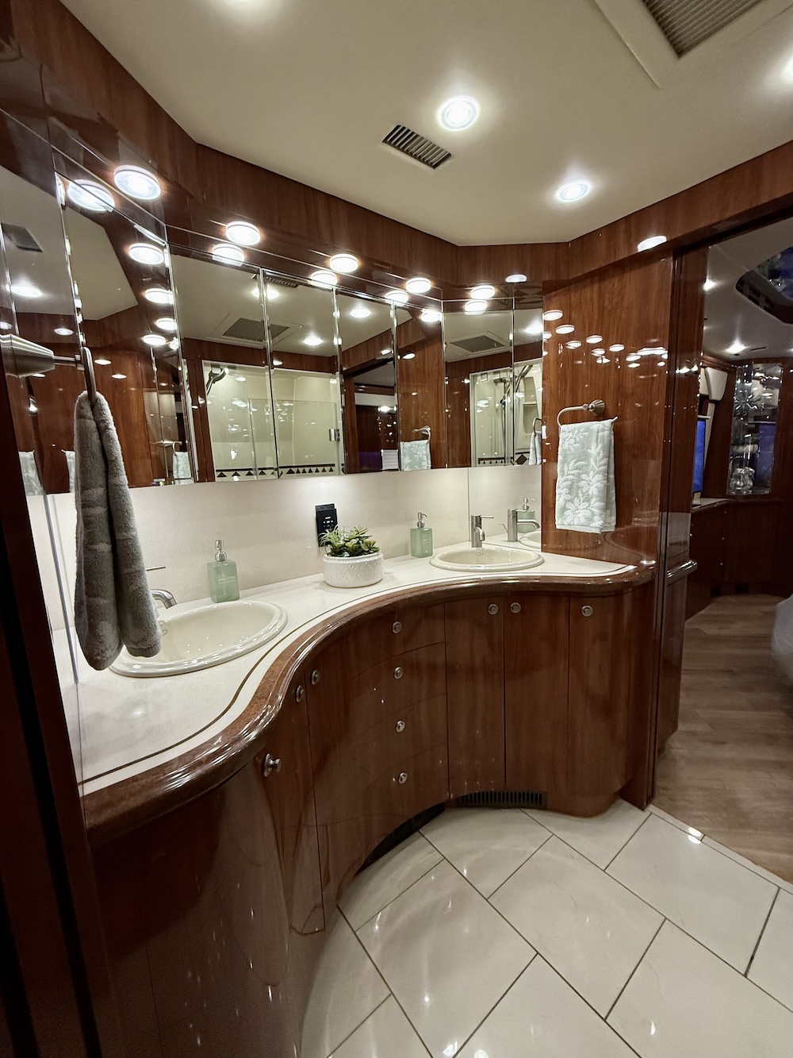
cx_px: 396
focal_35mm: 14
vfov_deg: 102.1
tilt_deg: -7.8
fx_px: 428
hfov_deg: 85.7
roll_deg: +1.5
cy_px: 529
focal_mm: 2.22
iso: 250
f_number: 2.2
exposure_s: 1/60
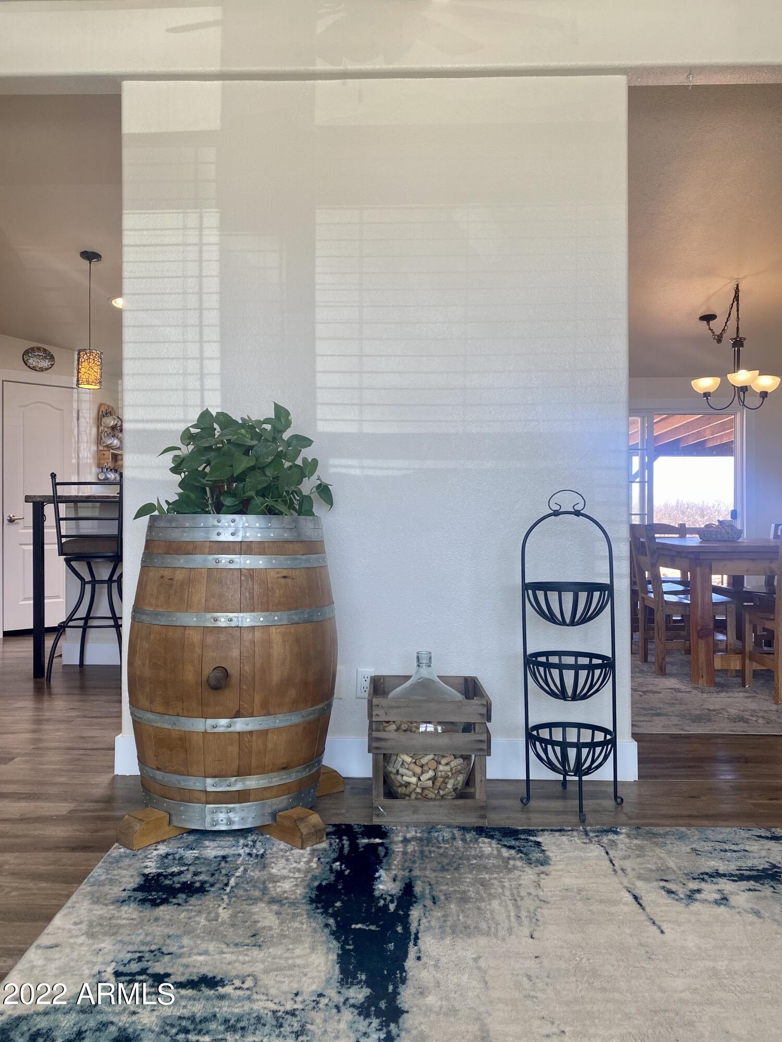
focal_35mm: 26
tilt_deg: +1.3
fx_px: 783
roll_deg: -0.7
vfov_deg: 67.3
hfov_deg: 53.1
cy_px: 521
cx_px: 391
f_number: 1.8
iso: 50
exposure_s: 1/121
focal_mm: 4.25
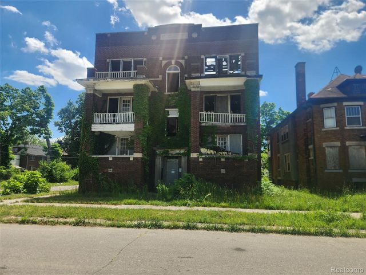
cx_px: 183
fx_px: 243
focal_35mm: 23
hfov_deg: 73.9
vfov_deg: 58.9
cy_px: 138
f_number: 1.8
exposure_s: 1/1854
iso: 20
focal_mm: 5.4
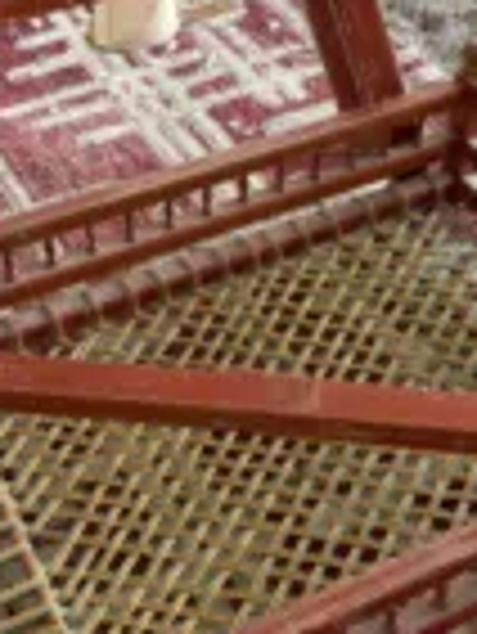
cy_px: 202
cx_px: 220
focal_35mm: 68
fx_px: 1247
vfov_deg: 28.3
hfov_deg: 21.6
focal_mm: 6.76
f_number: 1.78
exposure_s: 1/81
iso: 160
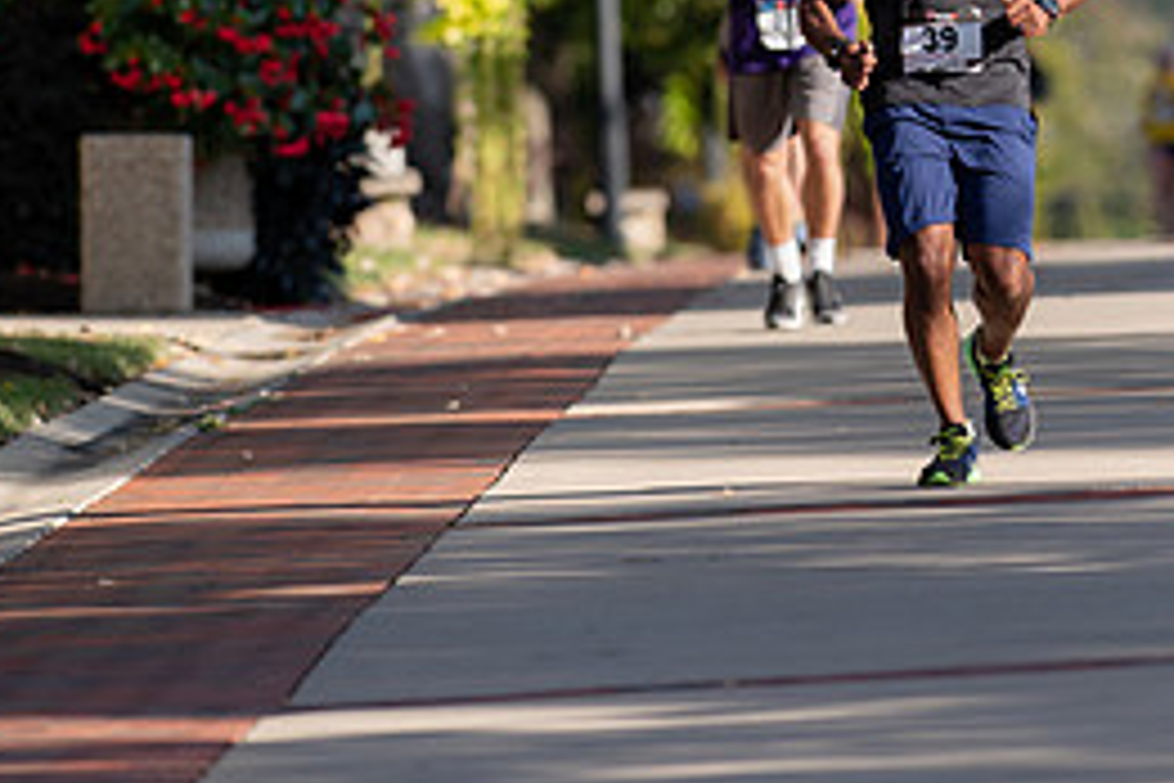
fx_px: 21717
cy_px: -7
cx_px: 985
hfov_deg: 3.1
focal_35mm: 666
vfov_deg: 2.1
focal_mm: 300
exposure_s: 1/640
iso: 200
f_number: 4.5
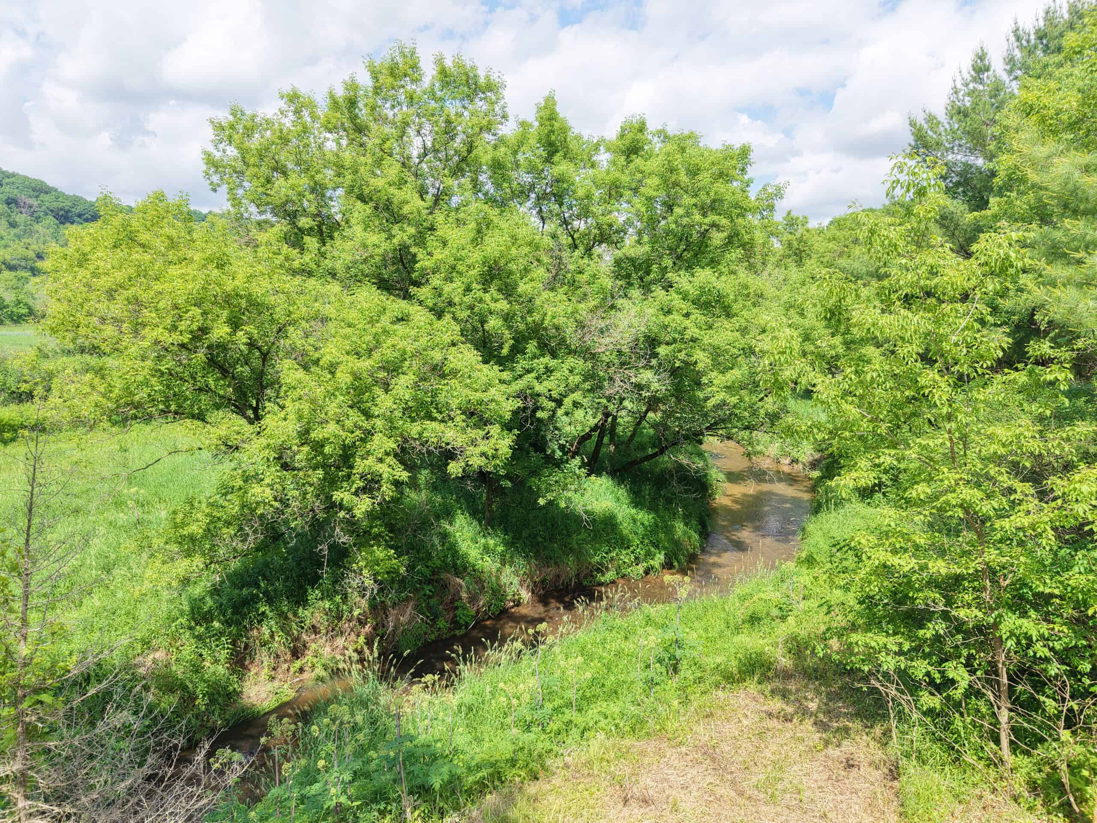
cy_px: 412
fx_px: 761
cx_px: 548
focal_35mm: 24
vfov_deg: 56.8
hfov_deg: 71.6
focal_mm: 8.67
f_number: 1.8
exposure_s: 1/2000
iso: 400
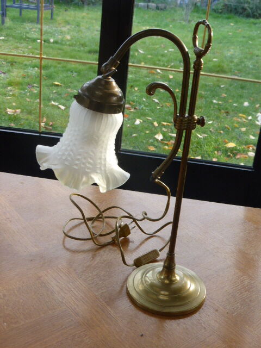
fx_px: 493
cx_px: 130
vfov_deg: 38.9
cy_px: 174
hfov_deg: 29.7
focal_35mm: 49
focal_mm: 8.5
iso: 250
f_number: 4.2
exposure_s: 1/60
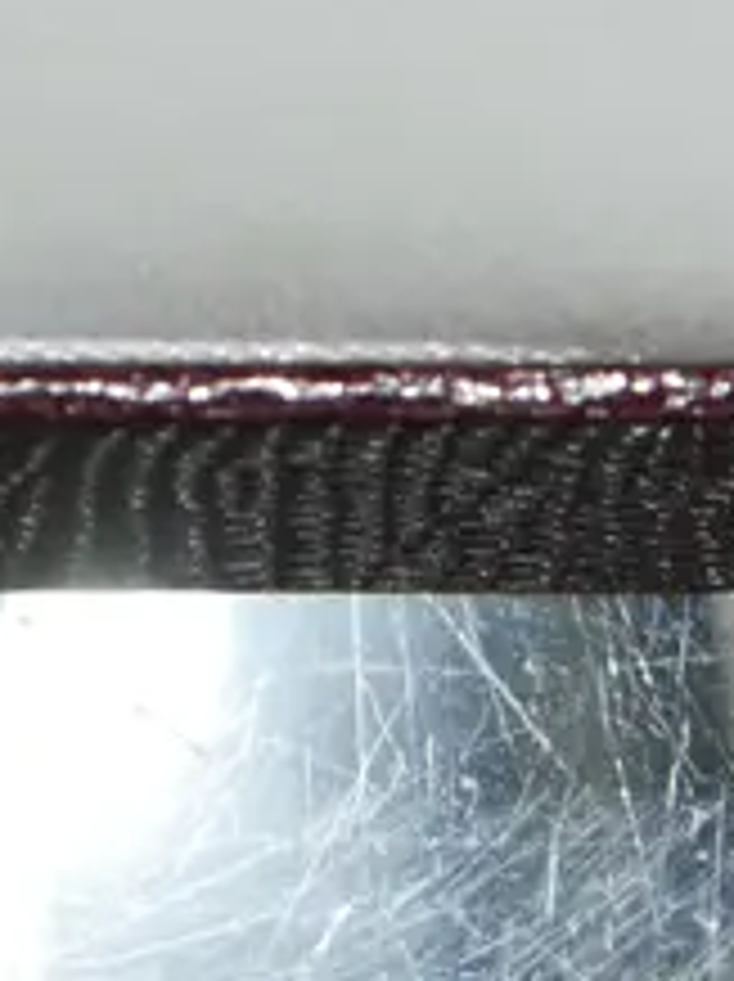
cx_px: -27
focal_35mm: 254
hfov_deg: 5.8
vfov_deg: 7.6
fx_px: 7195
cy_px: -819
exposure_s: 1/60
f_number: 5.3
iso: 250
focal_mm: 27
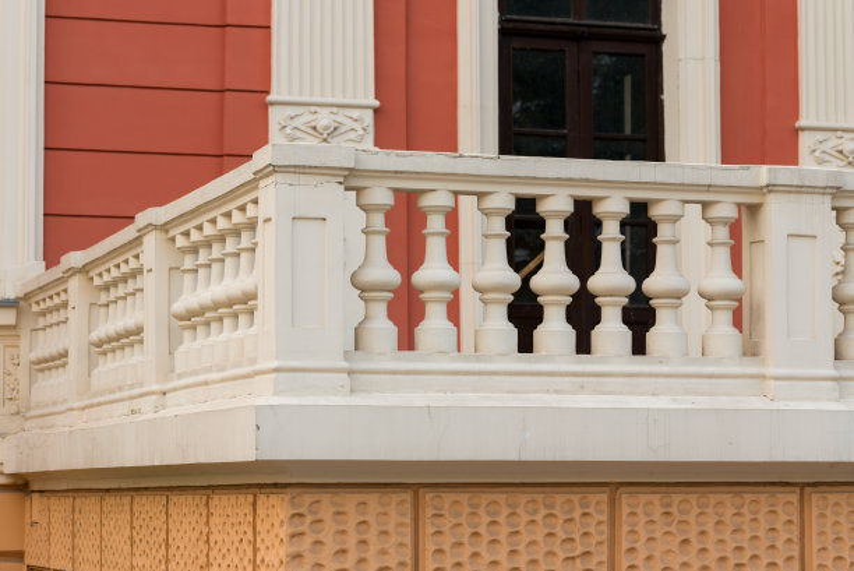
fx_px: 2493
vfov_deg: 13.1
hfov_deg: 19.4
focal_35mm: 105
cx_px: 427
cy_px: 286
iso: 400
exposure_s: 1/200
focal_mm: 105
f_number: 7.1
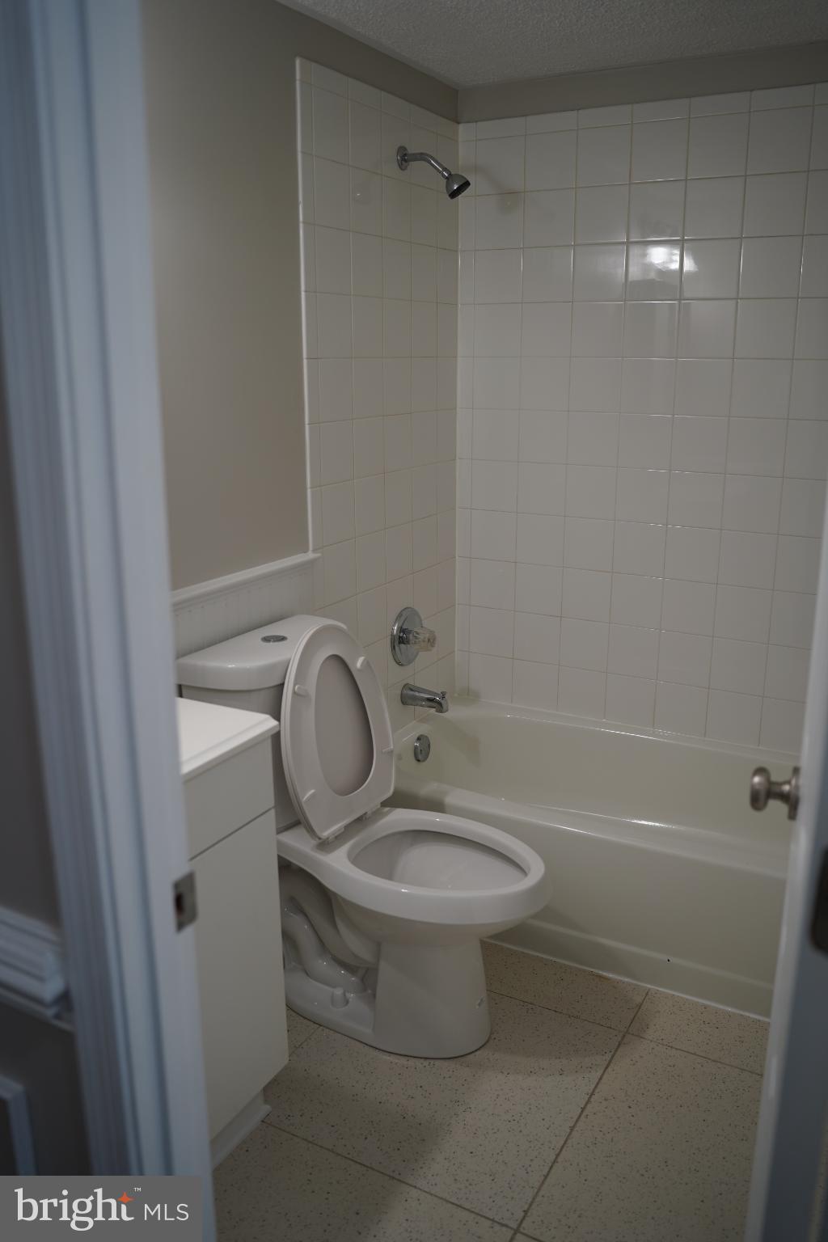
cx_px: 414
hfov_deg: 46.4
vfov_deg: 65.5
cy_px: 621
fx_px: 966
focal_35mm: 28
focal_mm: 28
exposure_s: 1/30
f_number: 2.8
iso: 100
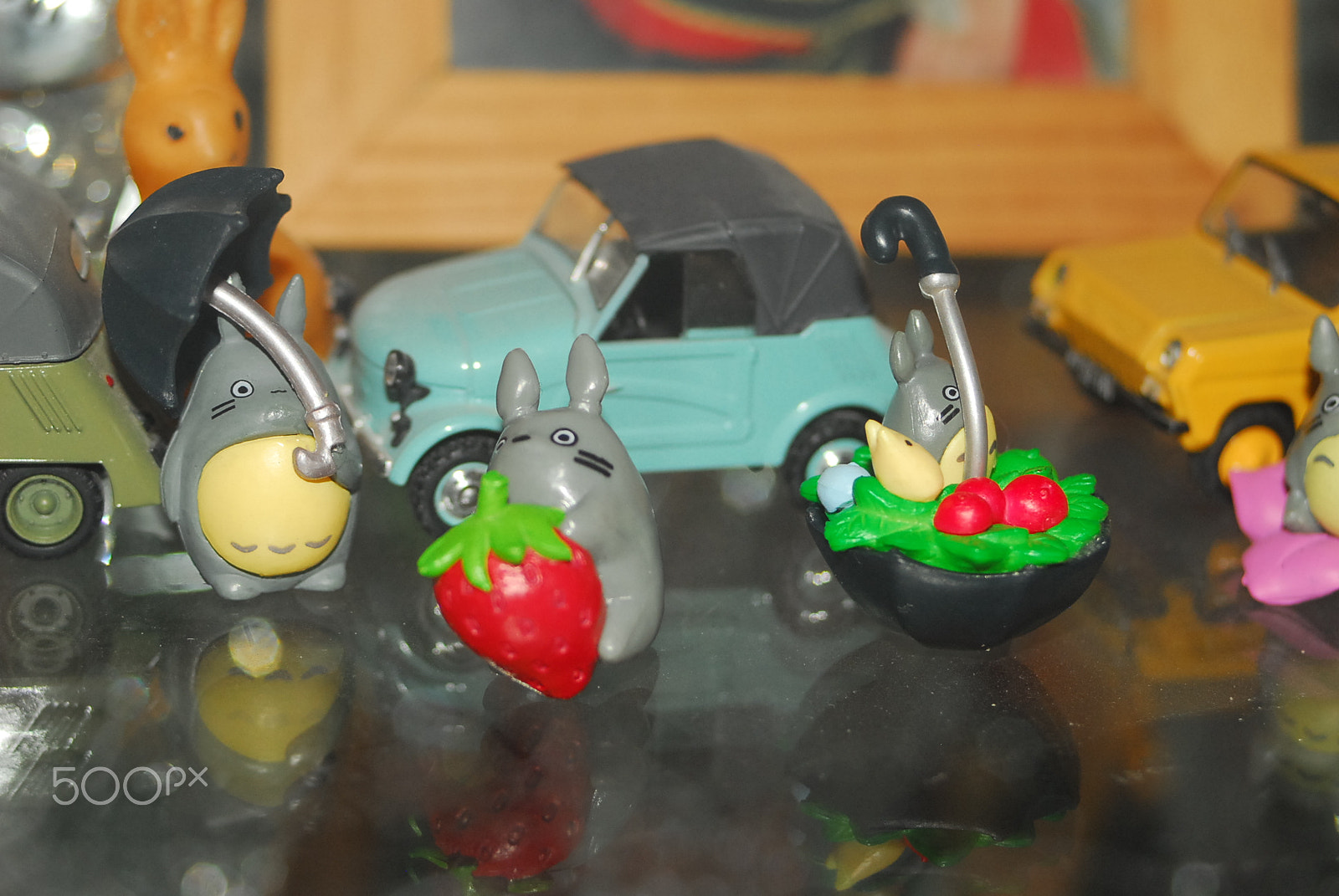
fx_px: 3910
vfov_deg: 13.1
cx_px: 670
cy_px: 448
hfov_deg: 19.4
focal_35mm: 105
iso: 560
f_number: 5.6
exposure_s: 1/30
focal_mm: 70
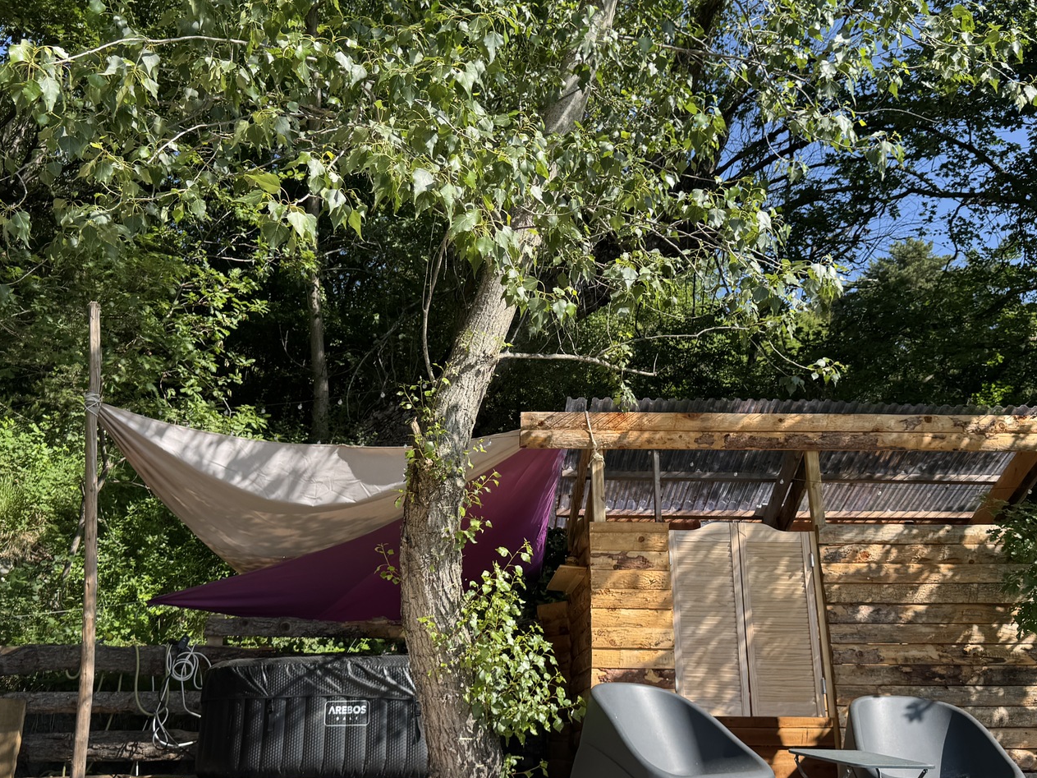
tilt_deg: +17.2
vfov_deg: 37.7
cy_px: 416
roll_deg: -0.2
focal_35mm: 38
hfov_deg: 48.9
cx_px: 484
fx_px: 1138
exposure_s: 1/1456
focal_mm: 6.76
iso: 80
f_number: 1.78
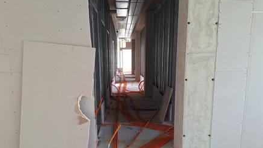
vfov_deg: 44.2
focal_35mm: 26
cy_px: 87
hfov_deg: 71.9
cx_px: 131
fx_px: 181
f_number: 1.8
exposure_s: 1/50
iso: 160
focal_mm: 5.54
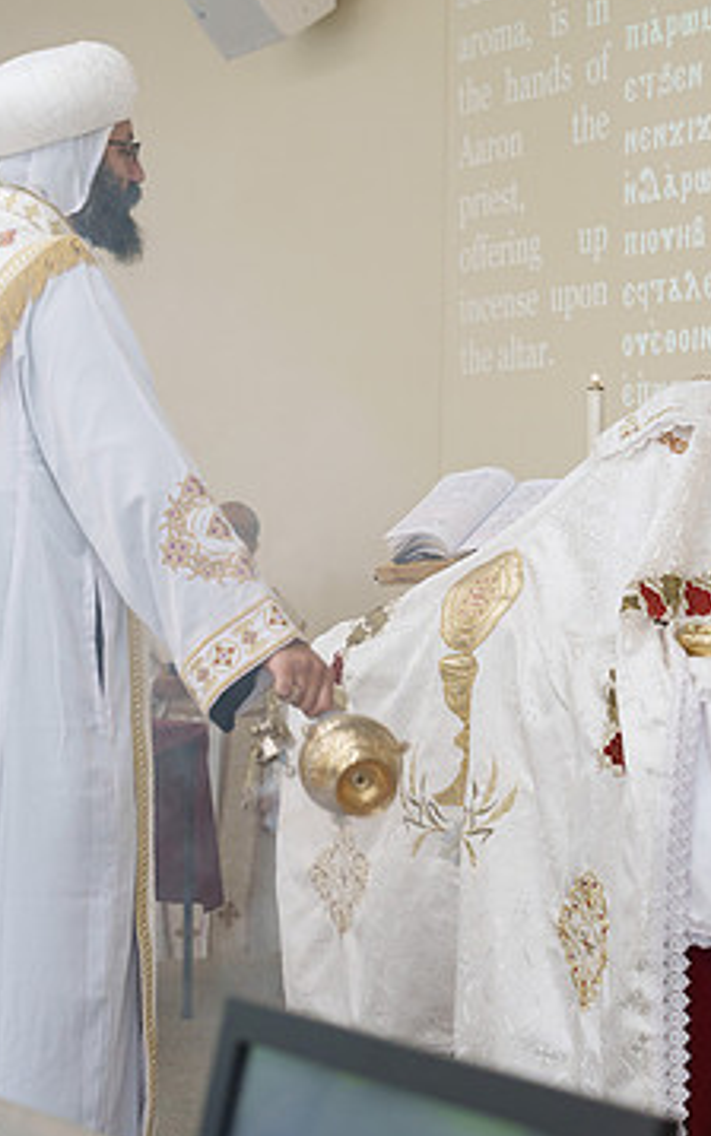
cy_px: 563
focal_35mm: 86
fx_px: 2664
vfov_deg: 24.1
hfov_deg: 14.8
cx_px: 774
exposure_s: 1/125
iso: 1250
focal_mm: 51
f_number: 3.5
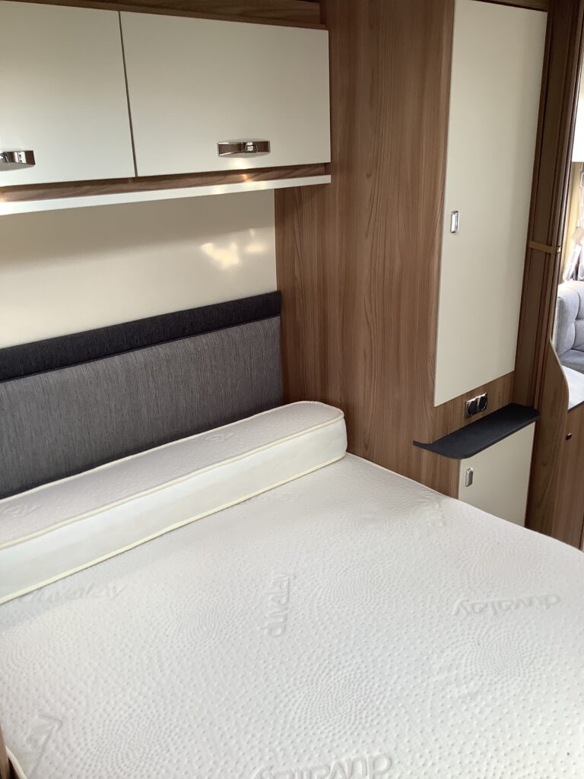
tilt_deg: -21.2
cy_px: 390
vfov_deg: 58.4
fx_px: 697
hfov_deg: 45.4
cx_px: 292
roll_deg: +0.1
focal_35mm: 31
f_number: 2.4
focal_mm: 3.3
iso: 50
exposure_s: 1/60
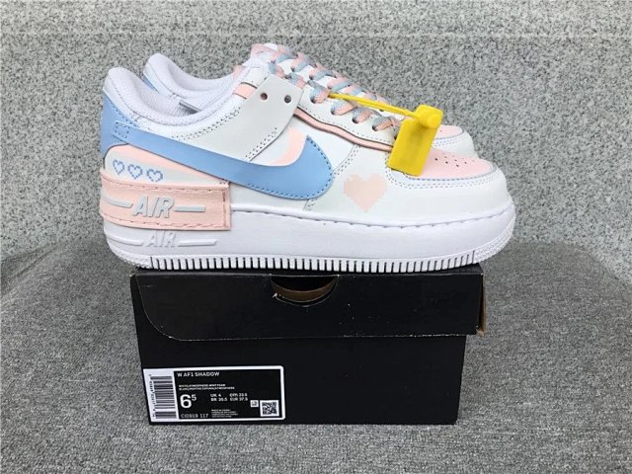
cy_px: 237
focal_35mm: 31
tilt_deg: -22.0
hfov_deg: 58.4
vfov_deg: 45.4
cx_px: 316
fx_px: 566
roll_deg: +0.0
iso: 25
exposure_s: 1/310
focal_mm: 3.3
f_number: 2.4
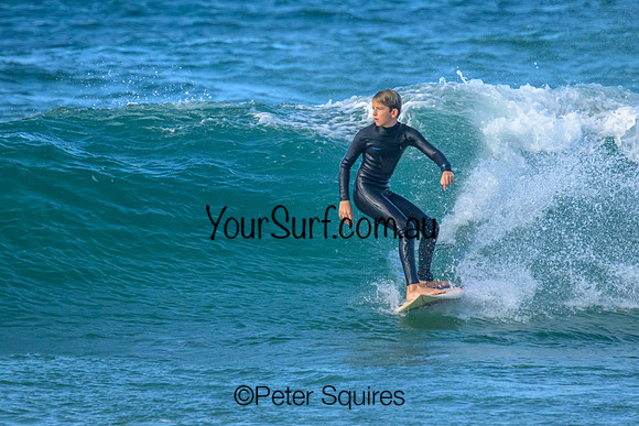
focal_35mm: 1100
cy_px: 159
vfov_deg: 1.3
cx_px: 334
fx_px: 19530
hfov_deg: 1.9
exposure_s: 1/2000
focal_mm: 800
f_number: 11
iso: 3200
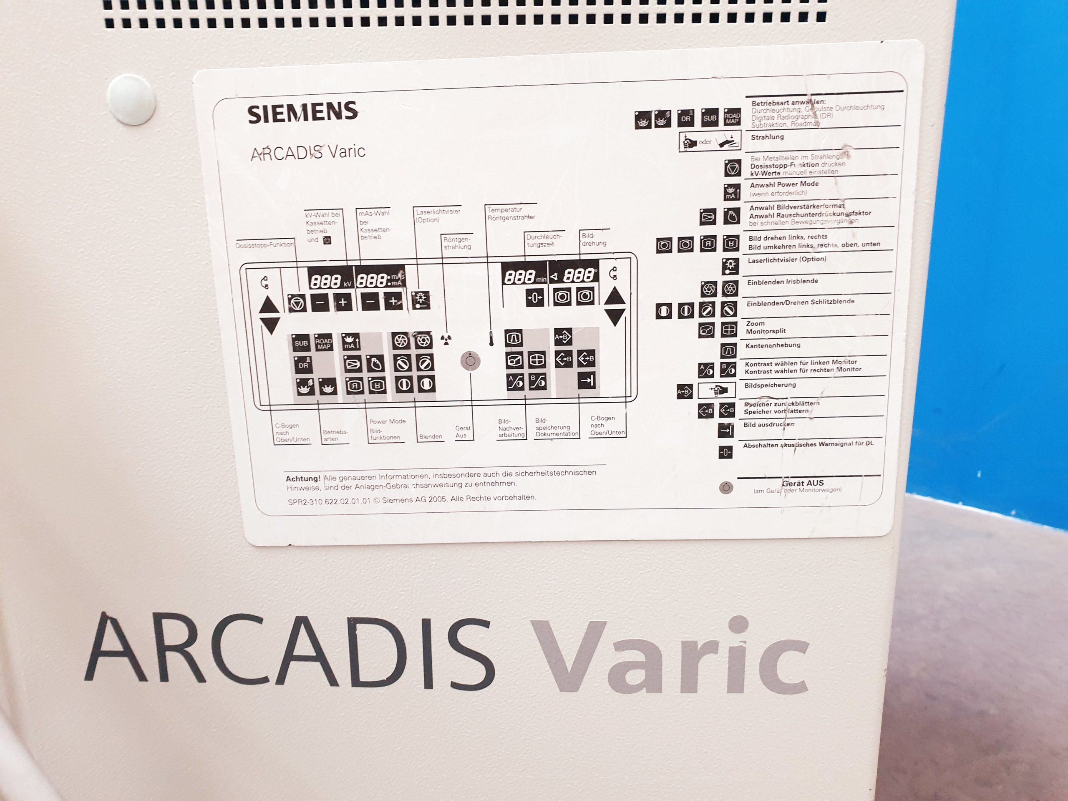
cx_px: 534
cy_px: 400
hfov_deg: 67.3
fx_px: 802
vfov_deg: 53.1
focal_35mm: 26
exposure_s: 1/33
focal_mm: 4.3
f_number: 2.4
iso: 320
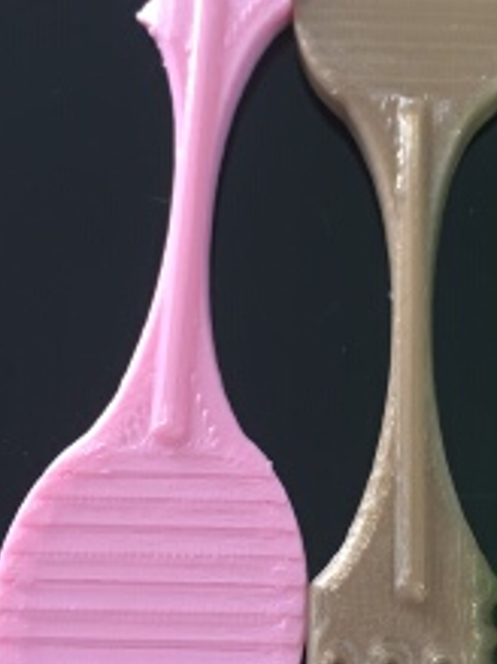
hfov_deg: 27.1
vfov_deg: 36.2
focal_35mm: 53
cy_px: 364
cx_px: 385
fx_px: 1016
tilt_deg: -65.9
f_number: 2.2
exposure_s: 1/33
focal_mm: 4.15
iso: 125
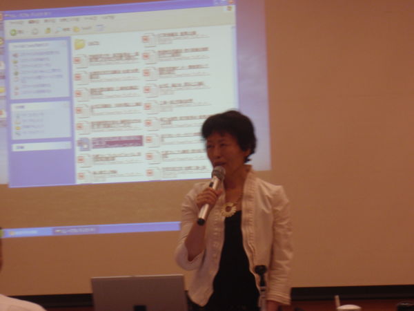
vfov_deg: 14.5
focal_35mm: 102
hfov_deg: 19.3
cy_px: 156
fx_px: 1220
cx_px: 207
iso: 200
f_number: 5.1
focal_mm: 18.2
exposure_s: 1/15
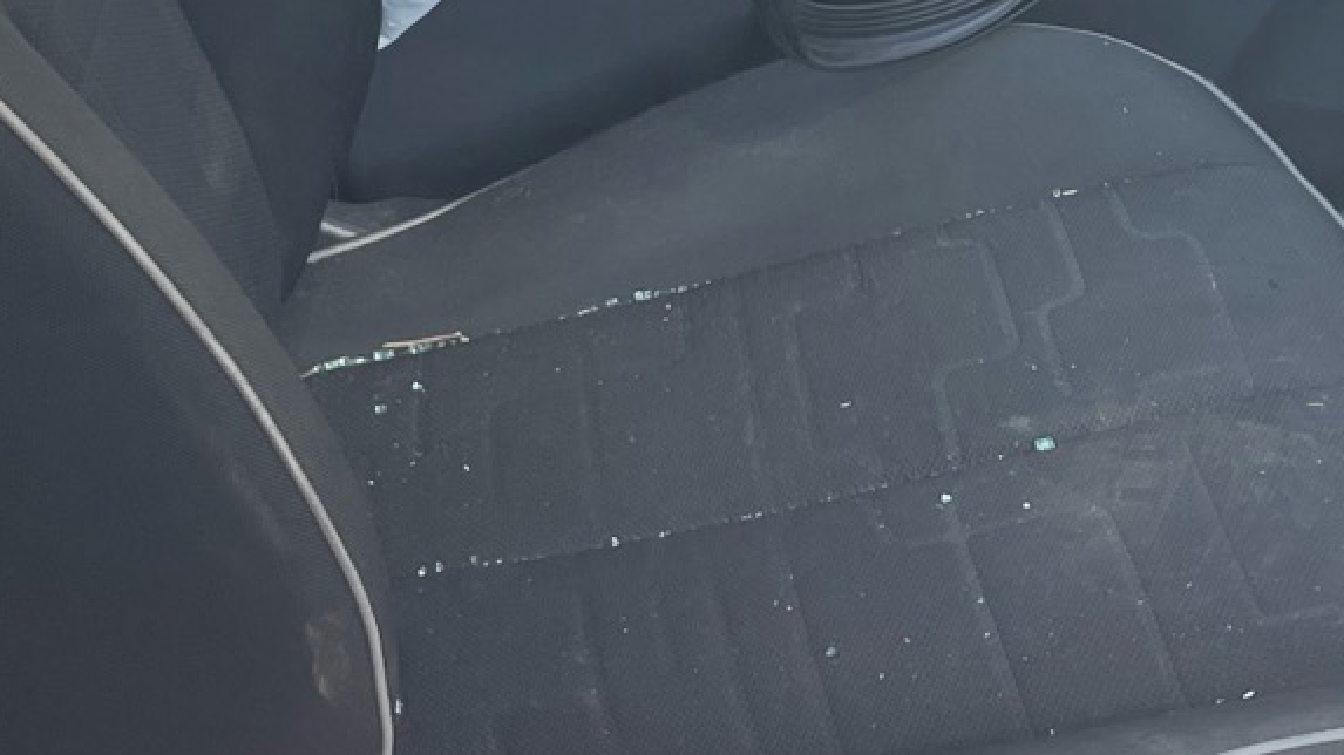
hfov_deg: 23.9
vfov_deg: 13.5
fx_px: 3171
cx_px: 826
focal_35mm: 89
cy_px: 98
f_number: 1.6
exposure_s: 1/159
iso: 32
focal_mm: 4.2
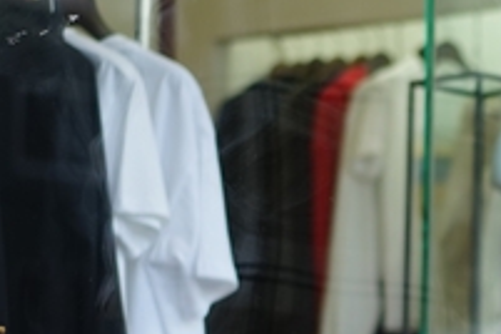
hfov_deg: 9.1
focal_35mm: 219
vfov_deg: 6.2
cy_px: 452
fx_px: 3048
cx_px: 813
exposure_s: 1/250
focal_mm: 55
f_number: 2
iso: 100
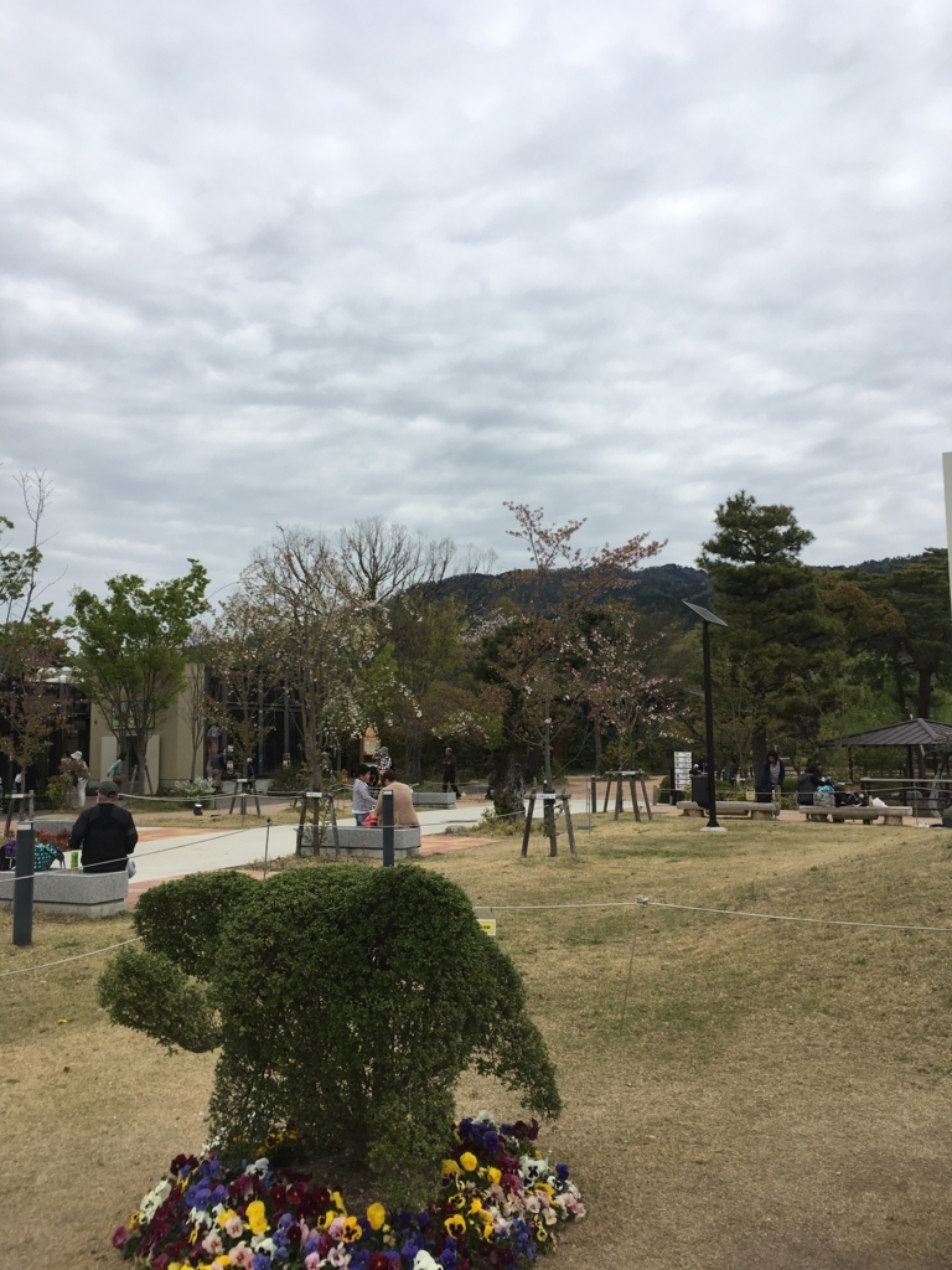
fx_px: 1063
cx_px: 476
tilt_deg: +4.6
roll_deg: +1.4
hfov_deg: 48.2
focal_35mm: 29
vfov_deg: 61.7
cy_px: 635
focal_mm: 4.15
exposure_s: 1/2079
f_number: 2.2
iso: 25
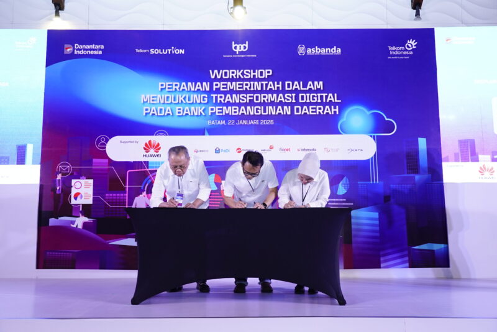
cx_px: 248
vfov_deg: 41.1
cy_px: 166
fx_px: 442
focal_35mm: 32
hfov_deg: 58.7
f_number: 4.5
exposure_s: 1/160
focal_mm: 32
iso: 1250
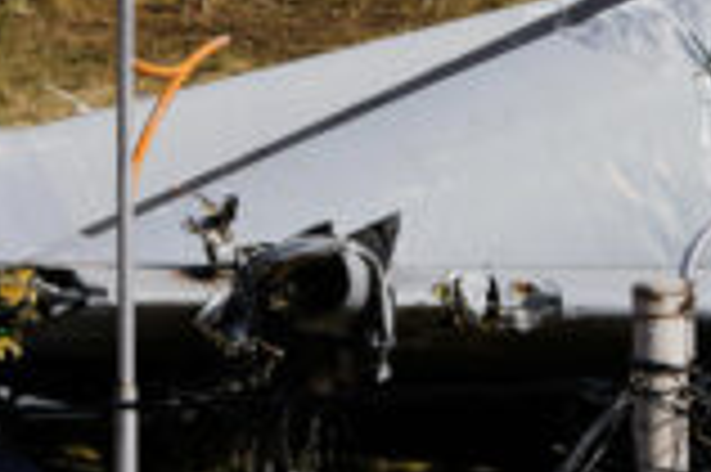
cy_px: 198
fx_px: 6708
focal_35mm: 340
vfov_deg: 4.0
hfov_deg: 6.0
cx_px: 936
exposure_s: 1/640
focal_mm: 70
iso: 50
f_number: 4.5
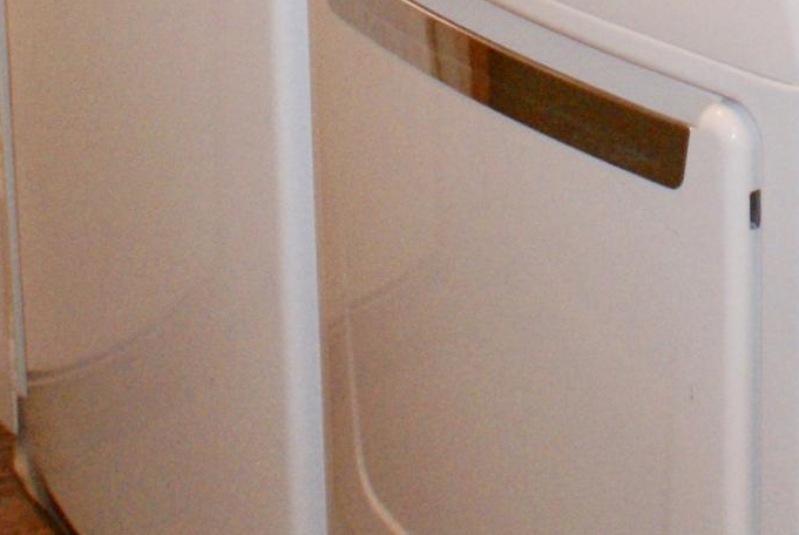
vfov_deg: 10.7
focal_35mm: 119
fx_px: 2645
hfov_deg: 16.9
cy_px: -472
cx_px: 724
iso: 400
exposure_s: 1/60
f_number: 5.6
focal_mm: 18
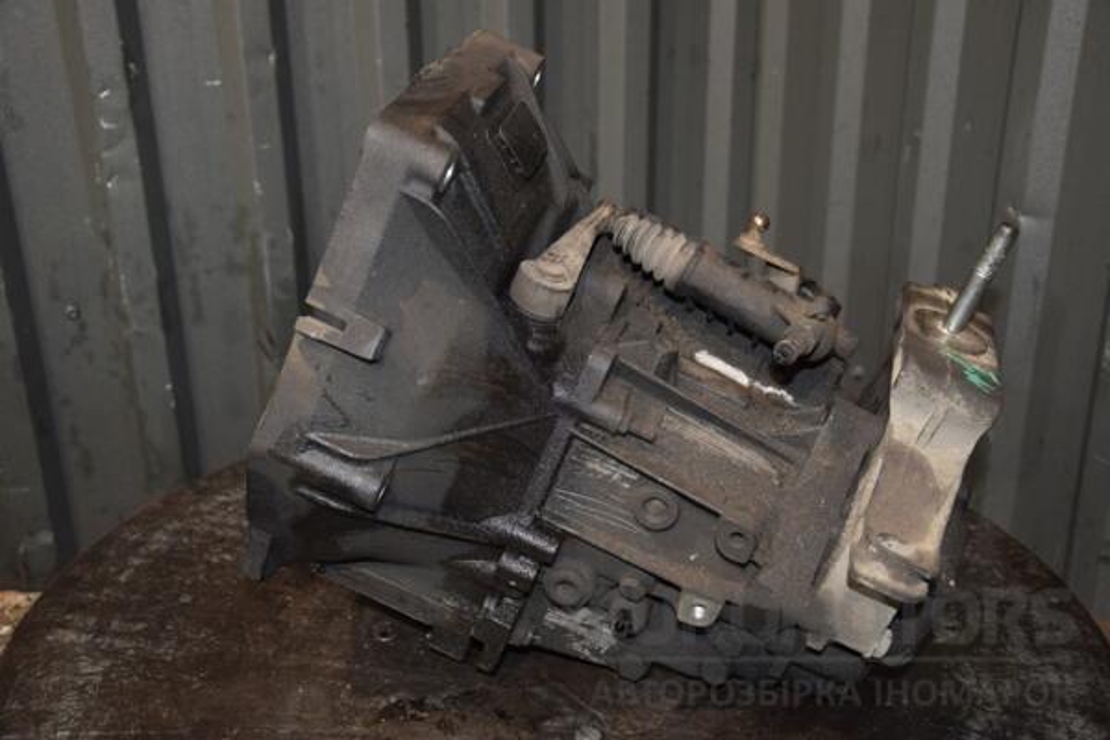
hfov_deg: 49.6
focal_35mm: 39
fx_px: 1202
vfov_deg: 34.2
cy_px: 370
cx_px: 555
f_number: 5
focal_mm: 26
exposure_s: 1/60
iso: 800
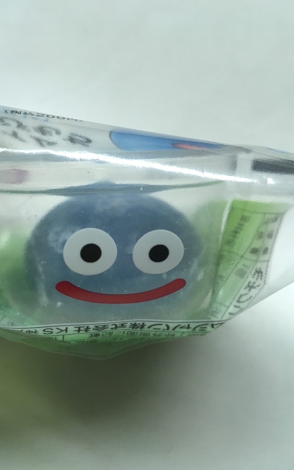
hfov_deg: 40.6
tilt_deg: -64.1
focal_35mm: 31
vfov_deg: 61.2
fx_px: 397
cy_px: 237
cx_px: 144
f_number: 2.2
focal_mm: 4.15
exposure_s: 1/30
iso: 80
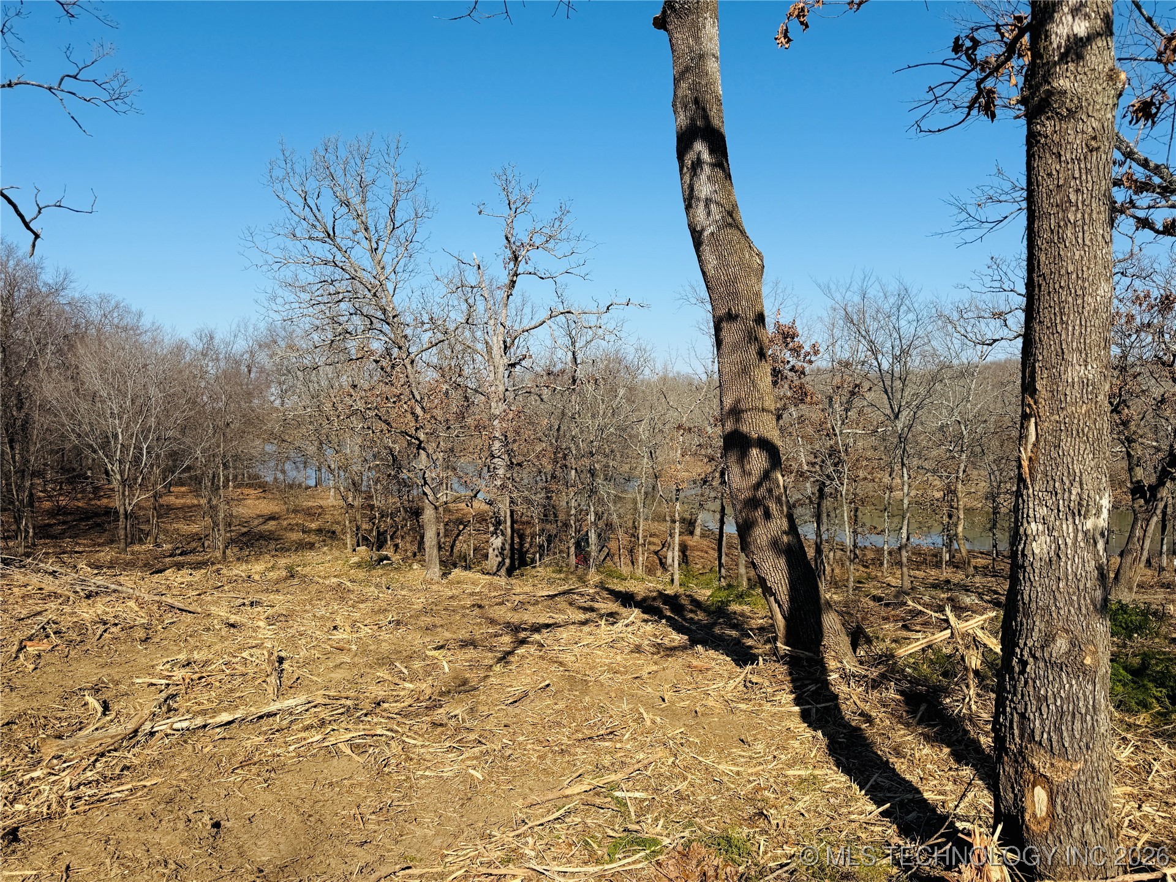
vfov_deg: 56.8
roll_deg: -1.6
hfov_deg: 71.6
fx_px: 815
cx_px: 588
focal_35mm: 24
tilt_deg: -1.3
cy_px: 441
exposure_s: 1/4975
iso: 80
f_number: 1.78
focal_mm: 6.76
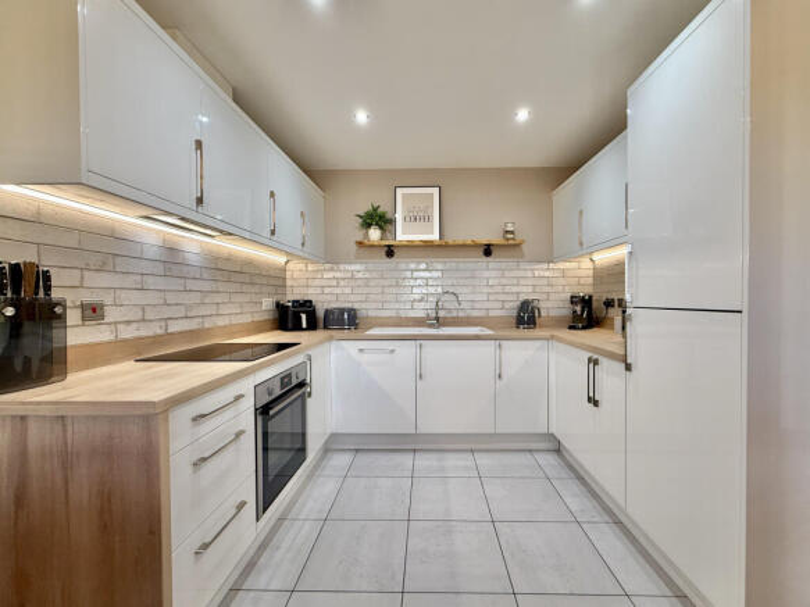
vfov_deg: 85.7
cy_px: 304
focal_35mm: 14
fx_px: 328
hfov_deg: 102.1
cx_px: 405
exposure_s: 1/100
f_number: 2.2
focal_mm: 2.22
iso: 125
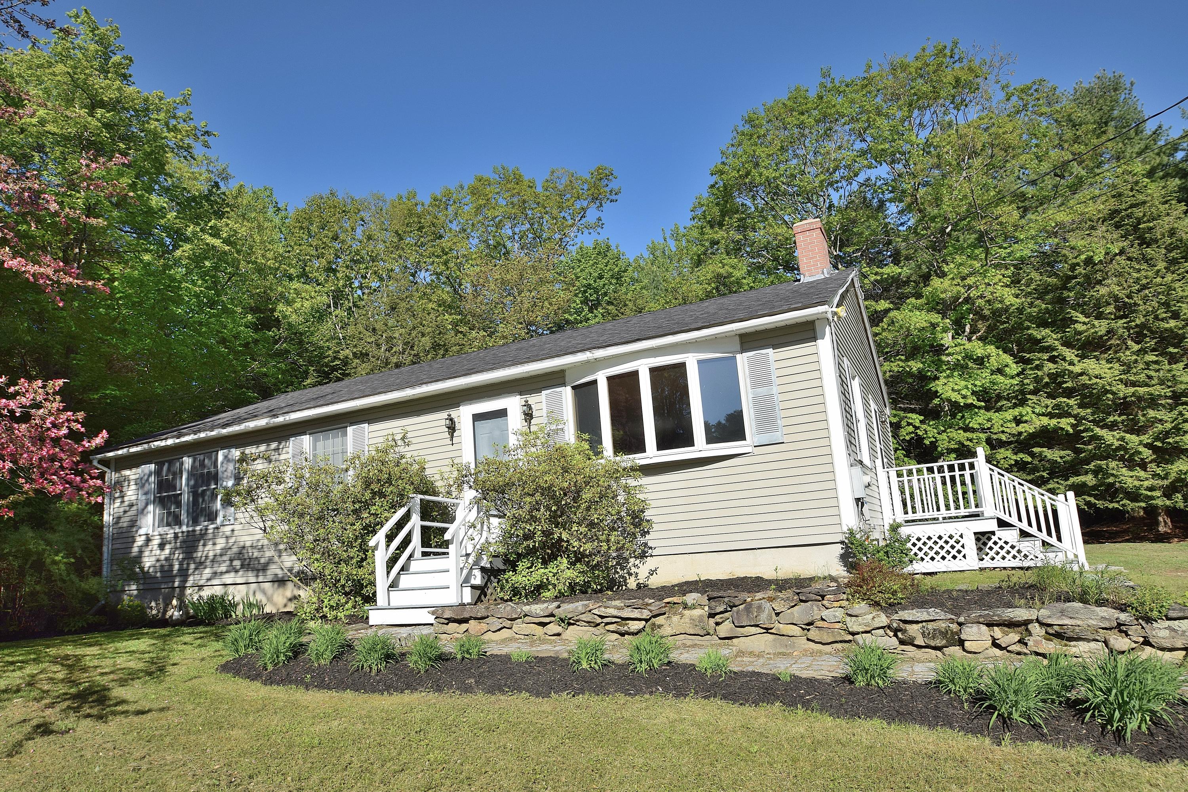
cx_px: 594
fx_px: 742
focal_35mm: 22
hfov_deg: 77.3
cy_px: 396
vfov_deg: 56.1
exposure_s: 1/200
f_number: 11
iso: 100
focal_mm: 15
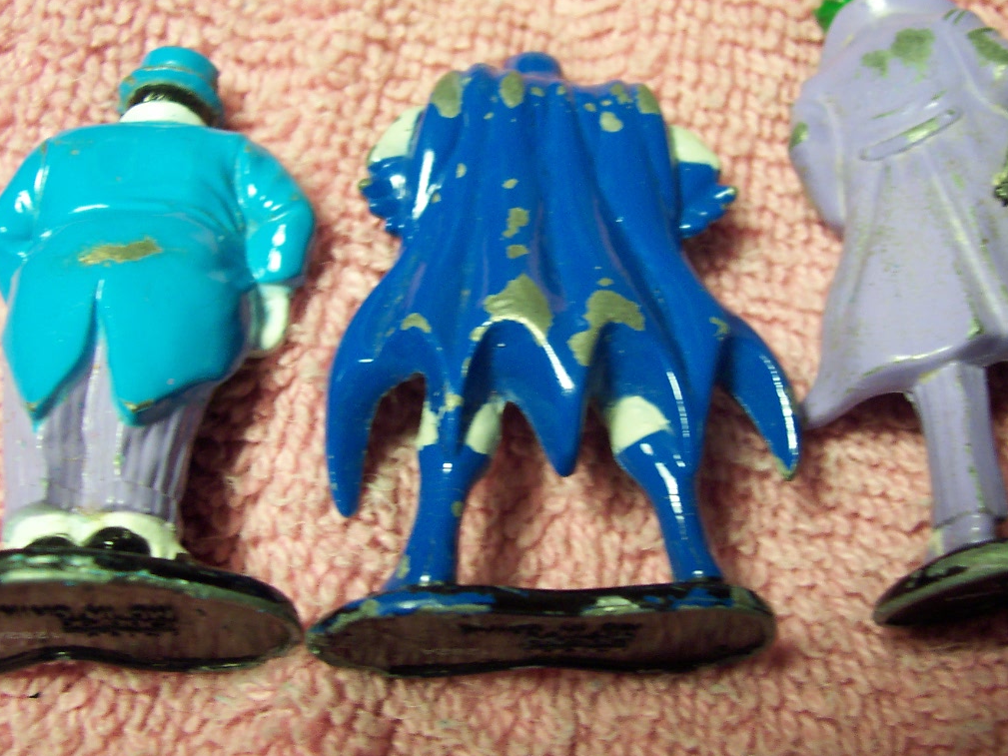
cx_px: 555
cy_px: 333
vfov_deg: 32.8
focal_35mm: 44
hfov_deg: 42.9
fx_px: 1281
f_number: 2.8
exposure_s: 1/45
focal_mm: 5.6
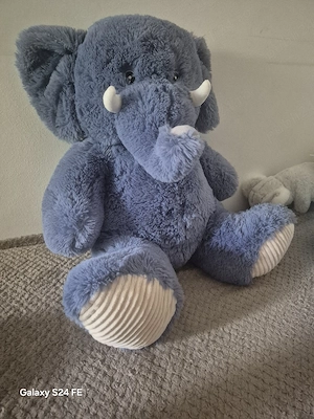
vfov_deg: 73.9
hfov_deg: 58.9
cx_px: 157
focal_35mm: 23
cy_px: 210
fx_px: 278
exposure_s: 1/50
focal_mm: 5.4
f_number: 1.8
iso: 2000
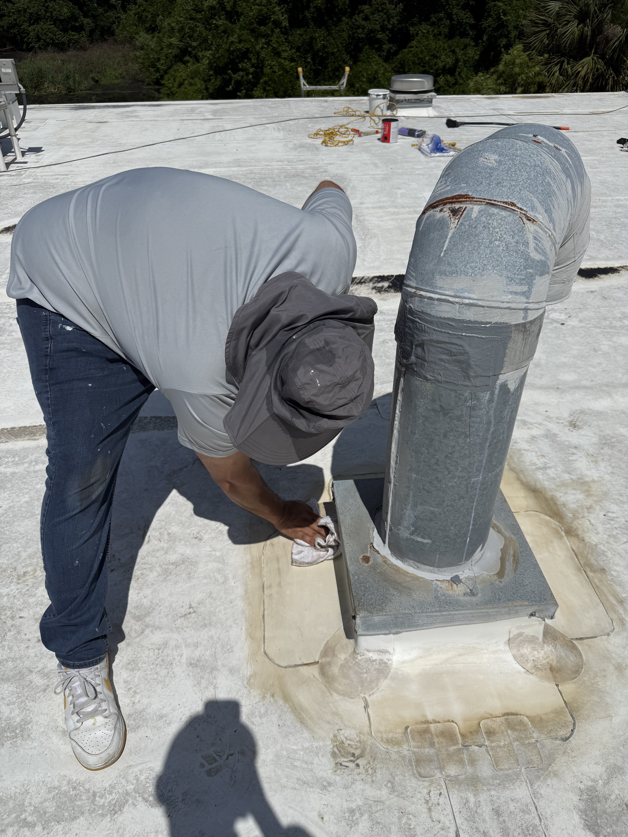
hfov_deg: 56.8
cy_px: 418
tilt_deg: -36.2
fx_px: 581
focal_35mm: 24
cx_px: 314
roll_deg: -2.0
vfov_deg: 71.6
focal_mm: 6.76
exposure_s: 1/14286
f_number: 1.78
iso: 64
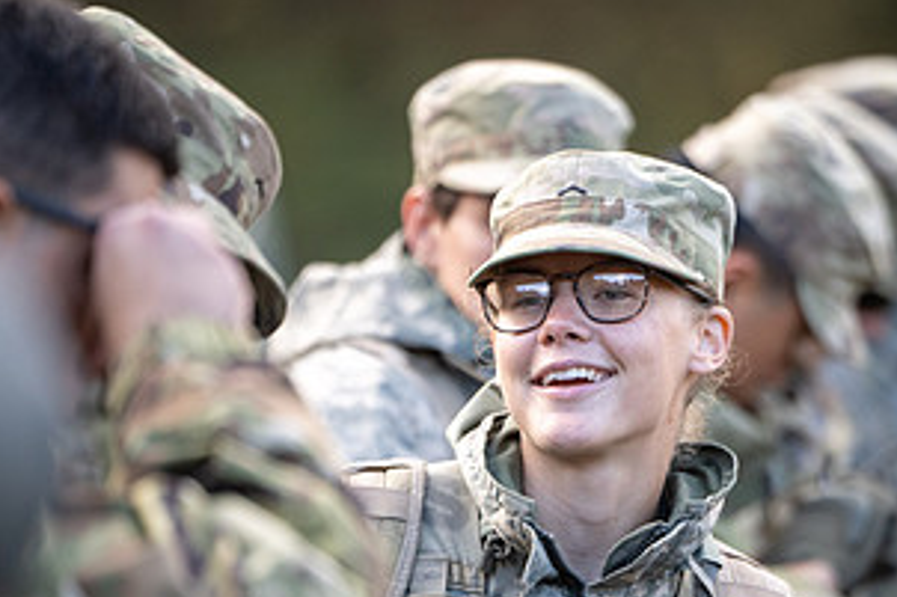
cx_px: 624
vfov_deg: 4.0
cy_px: 500
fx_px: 8616
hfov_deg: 6.0
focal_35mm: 346
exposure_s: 1/800
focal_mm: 180
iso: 800
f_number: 2.8
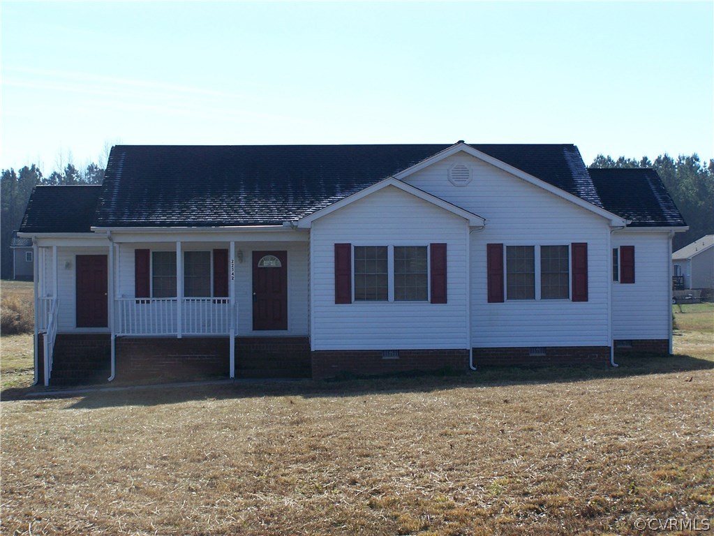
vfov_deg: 18.0
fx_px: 1692
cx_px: 357
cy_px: 268
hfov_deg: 23.8
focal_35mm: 82
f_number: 4.5
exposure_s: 1/640
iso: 80
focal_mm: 13.7
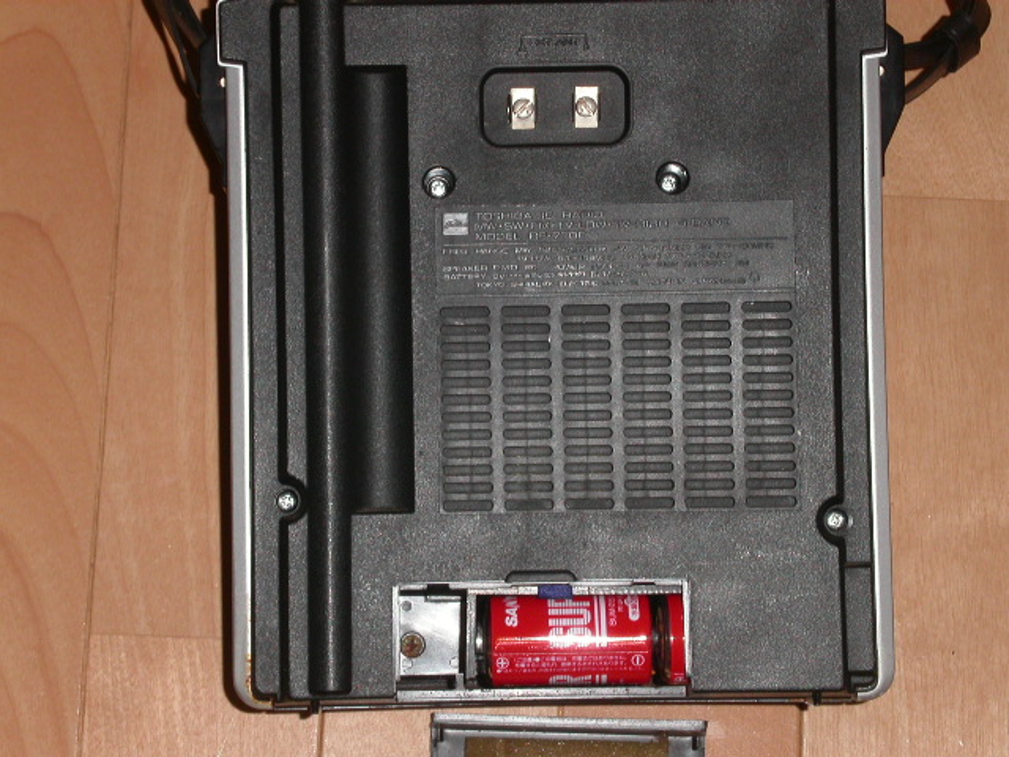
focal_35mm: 114
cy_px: 378
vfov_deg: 13.0
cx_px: 504
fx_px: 3323
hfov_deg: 17.3
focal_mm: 23.4
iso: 145
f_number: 8
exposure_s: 1/90
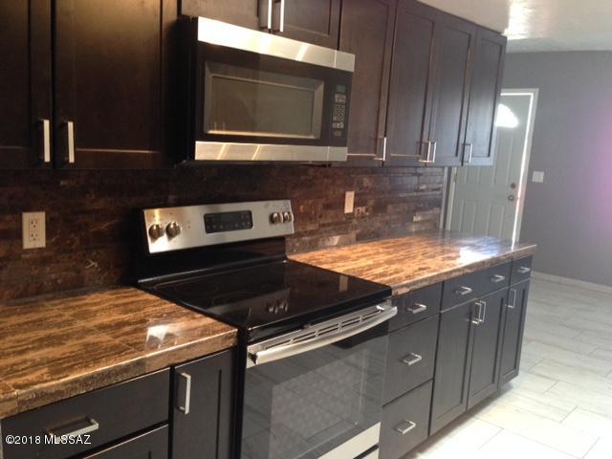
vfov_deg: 42.9
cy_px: 230
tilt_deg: -10.2
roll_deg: -2.7
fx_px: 583
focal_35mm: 33
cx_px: 306
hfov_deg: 55.4
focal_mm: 4.12
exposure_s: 1/20
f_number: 2.4
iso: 160
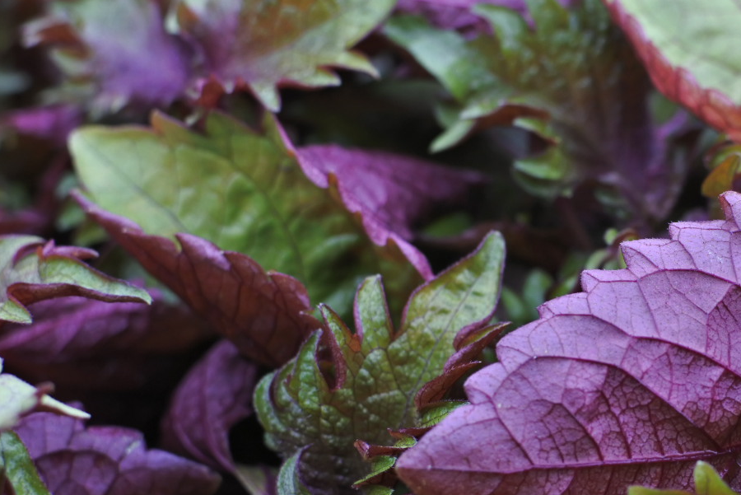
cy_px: 275
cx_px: 571
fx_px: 1812
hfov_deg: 22.9
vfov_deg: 15.5
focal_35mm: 88
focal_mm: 18.5
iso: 250
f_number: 4
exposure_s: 1/250
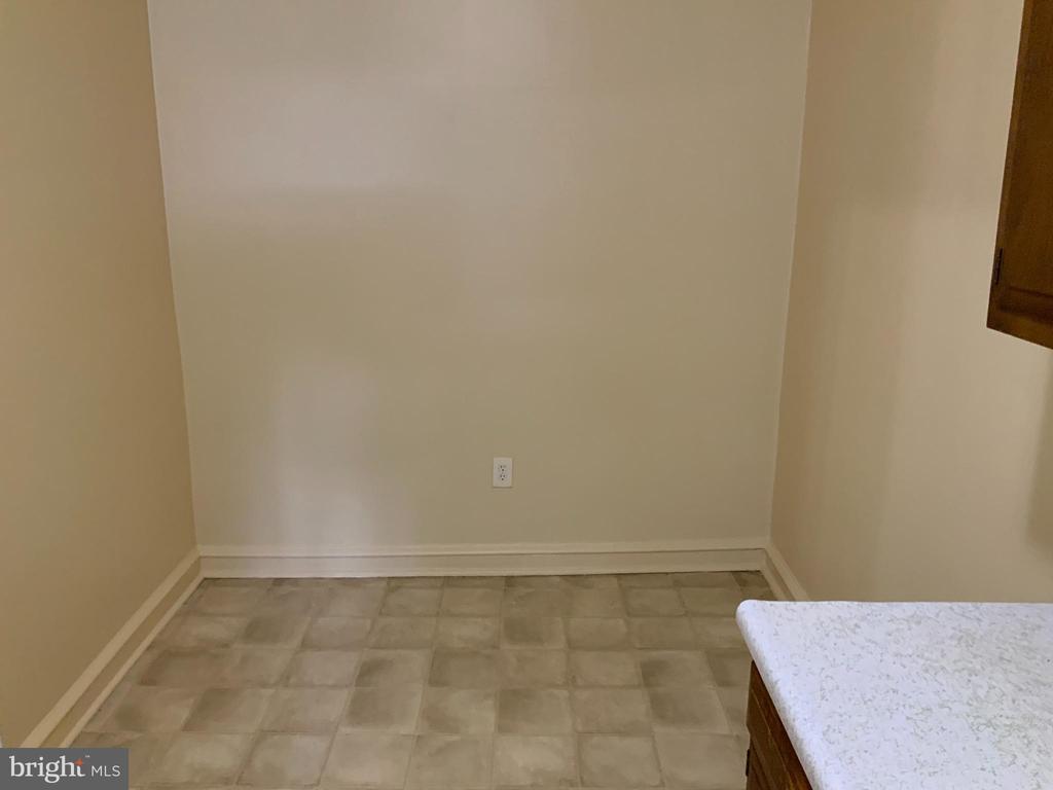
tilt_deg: -13.0
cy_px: 395
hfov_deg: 61.7
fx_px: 882
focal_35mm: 29
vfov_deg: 48.2
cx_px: 526
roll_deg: +1.3
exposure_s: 1/60
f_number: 1.8
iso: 250
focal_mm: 3
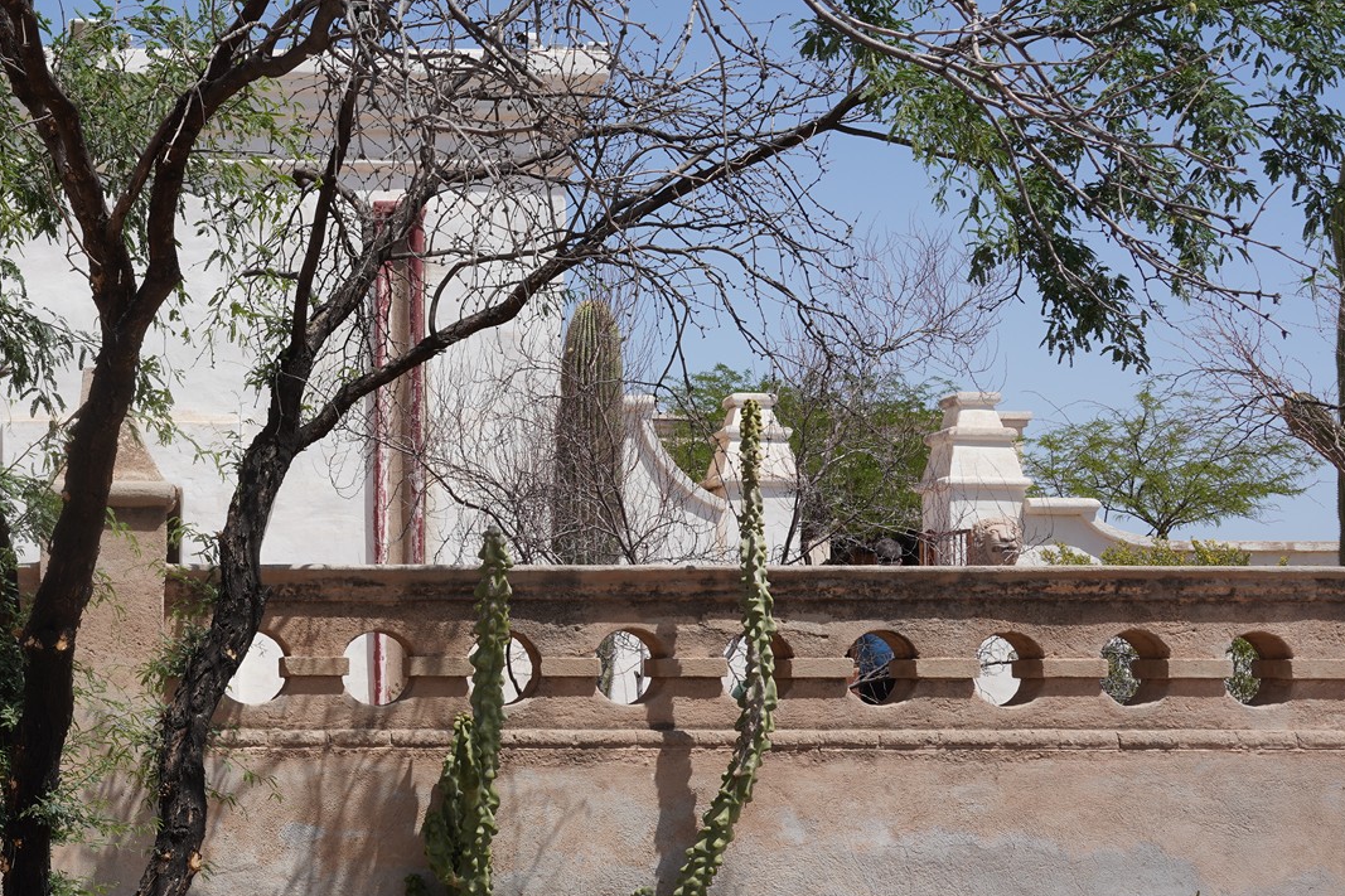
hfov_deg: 32.3
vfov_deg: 22.5
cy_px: 597
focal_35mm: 60
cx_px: 222
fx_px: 2241
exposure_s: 1/125
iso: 100
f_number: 14
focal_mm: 32
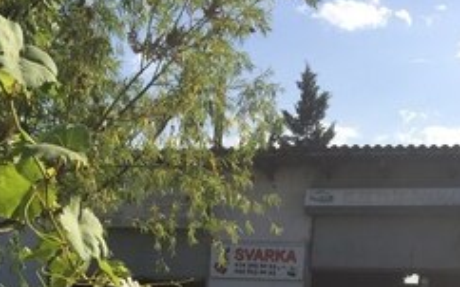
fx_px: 789
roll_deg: -3.3
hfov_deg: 32.2
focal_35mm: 63
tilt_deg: -12.9
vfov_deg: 17.8
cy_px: 464
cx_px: 154
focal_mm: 4.15
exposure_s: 1/1522
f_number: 2.2
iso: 32
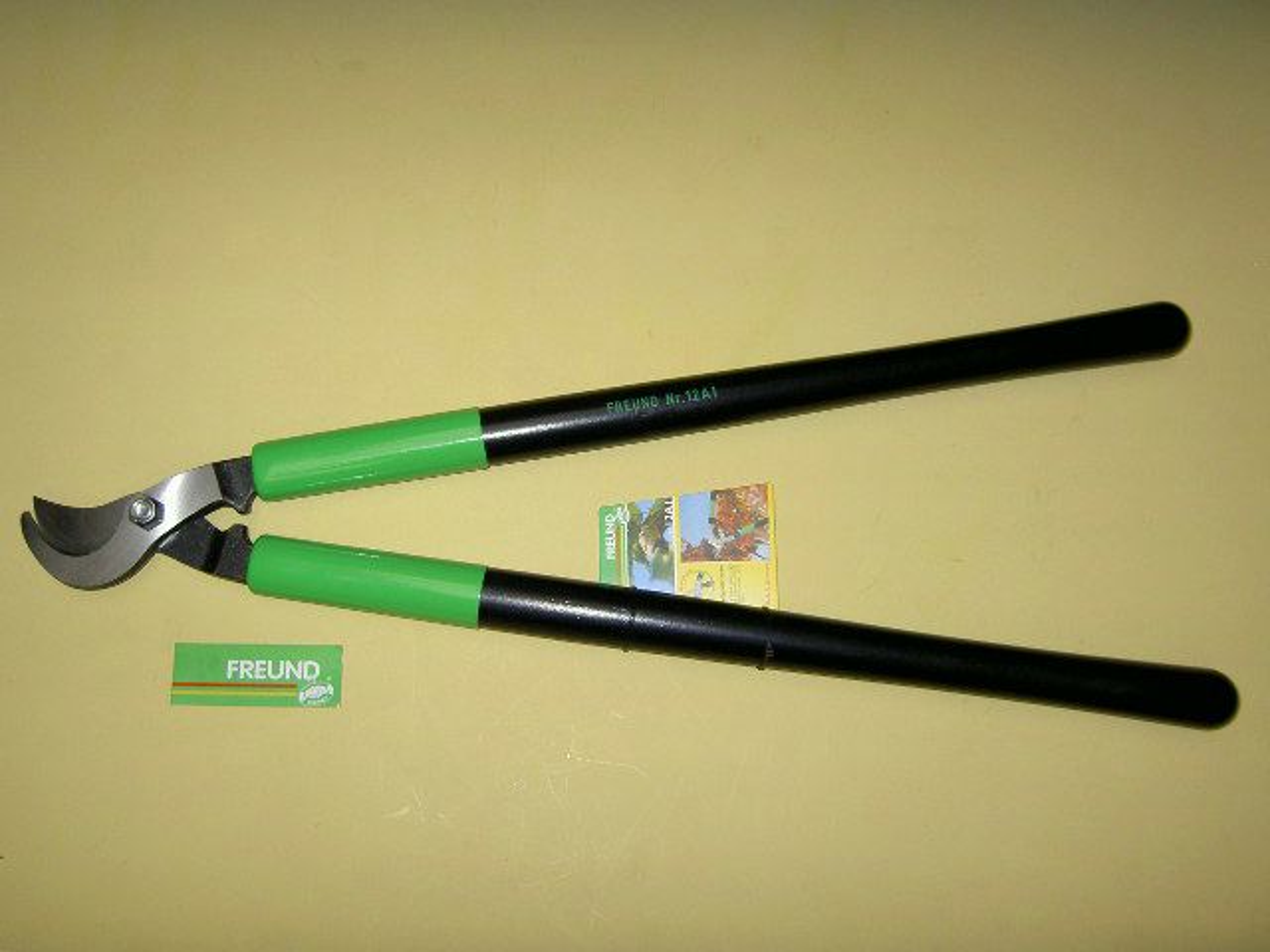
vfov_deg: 41.8
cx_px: 635
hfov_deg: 54.0
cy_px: 476
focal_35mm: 34
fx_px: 1247
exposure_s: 1/60
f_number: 2.8
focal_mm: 5.6
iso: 100
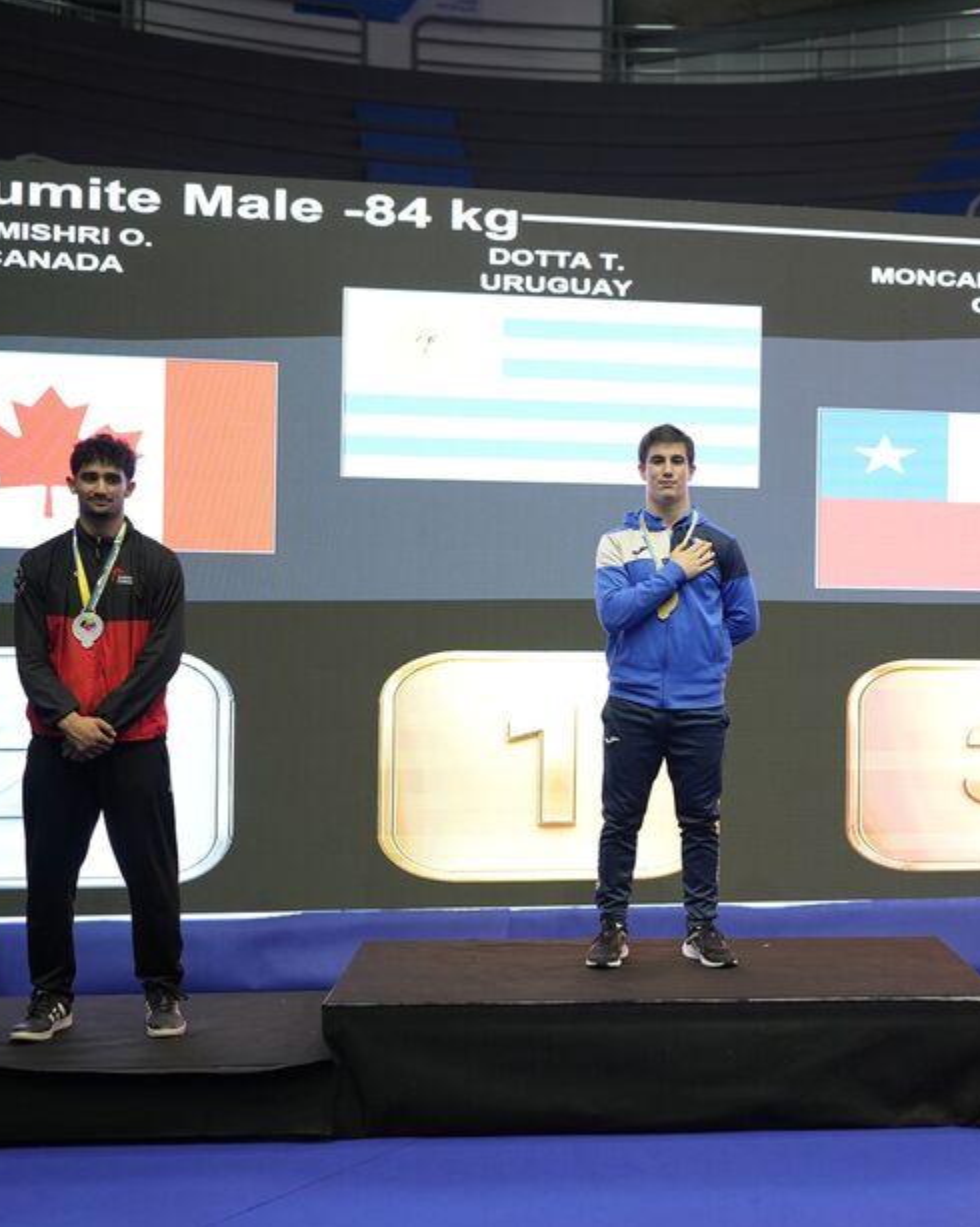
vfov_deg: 37.3
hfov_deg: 29.4
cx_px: 805
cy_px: 612
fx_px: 1814
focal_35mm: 50
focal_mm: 35
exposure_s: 1/151
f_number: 1.4
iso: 400
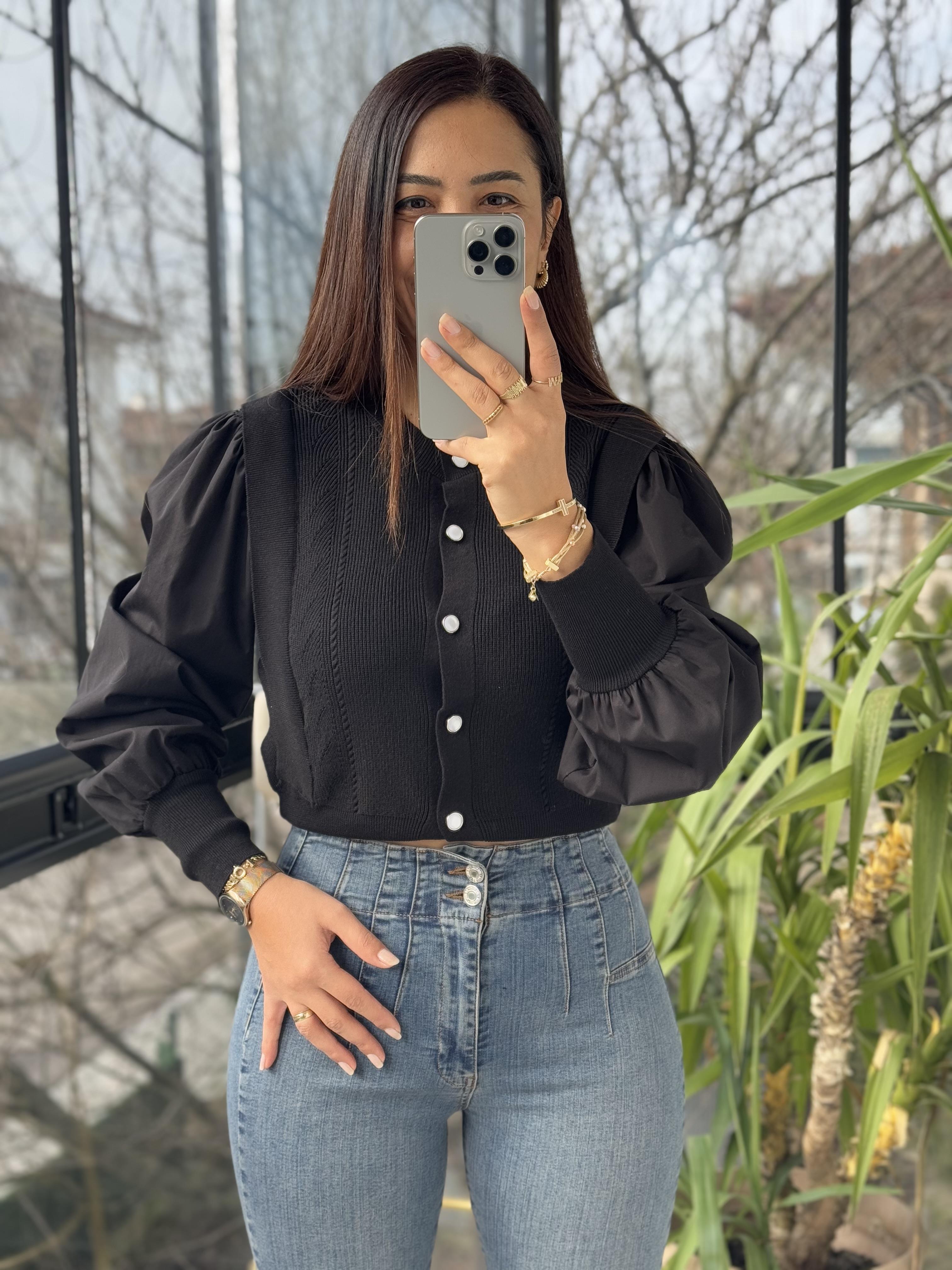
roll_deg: +0.6
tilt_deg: -18.6
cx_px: 476
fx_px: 1760
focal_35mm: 48
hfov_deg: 30.3
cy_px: 635
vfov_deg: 39.7
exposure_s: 1/235
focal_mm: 6.76
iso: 64
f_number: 1.78
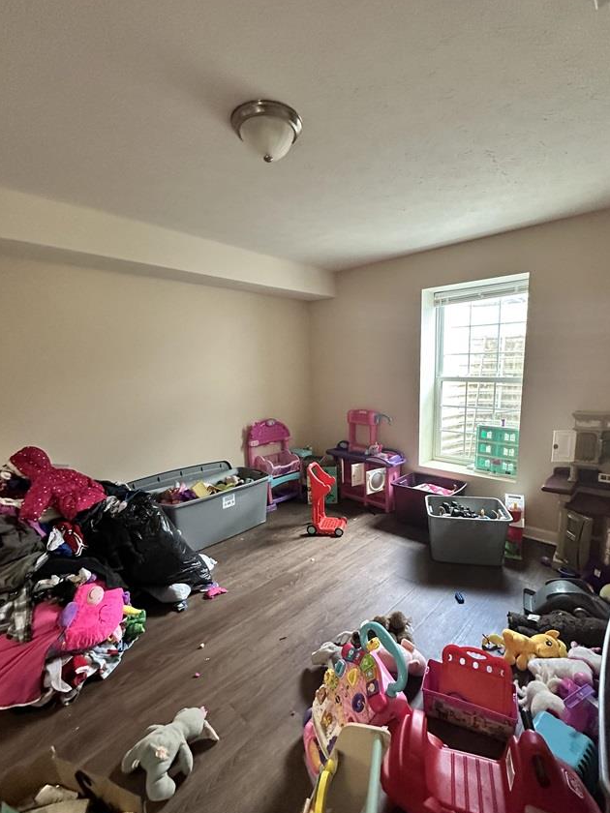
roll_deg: +1.5
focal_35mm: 16
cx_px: 327
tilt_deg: -8.1
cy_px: 425
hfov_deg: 78.0
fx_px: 376
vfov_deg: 94.4
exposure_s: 1/60
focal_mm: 2.22
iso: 640
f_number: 2.2
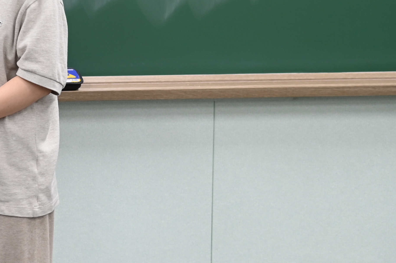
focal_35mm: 113
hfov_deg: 16.7
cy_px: 59
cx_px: -175
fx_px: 1242
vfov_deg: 12.1
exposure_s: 1/40
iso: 450
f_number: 4
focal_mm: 34
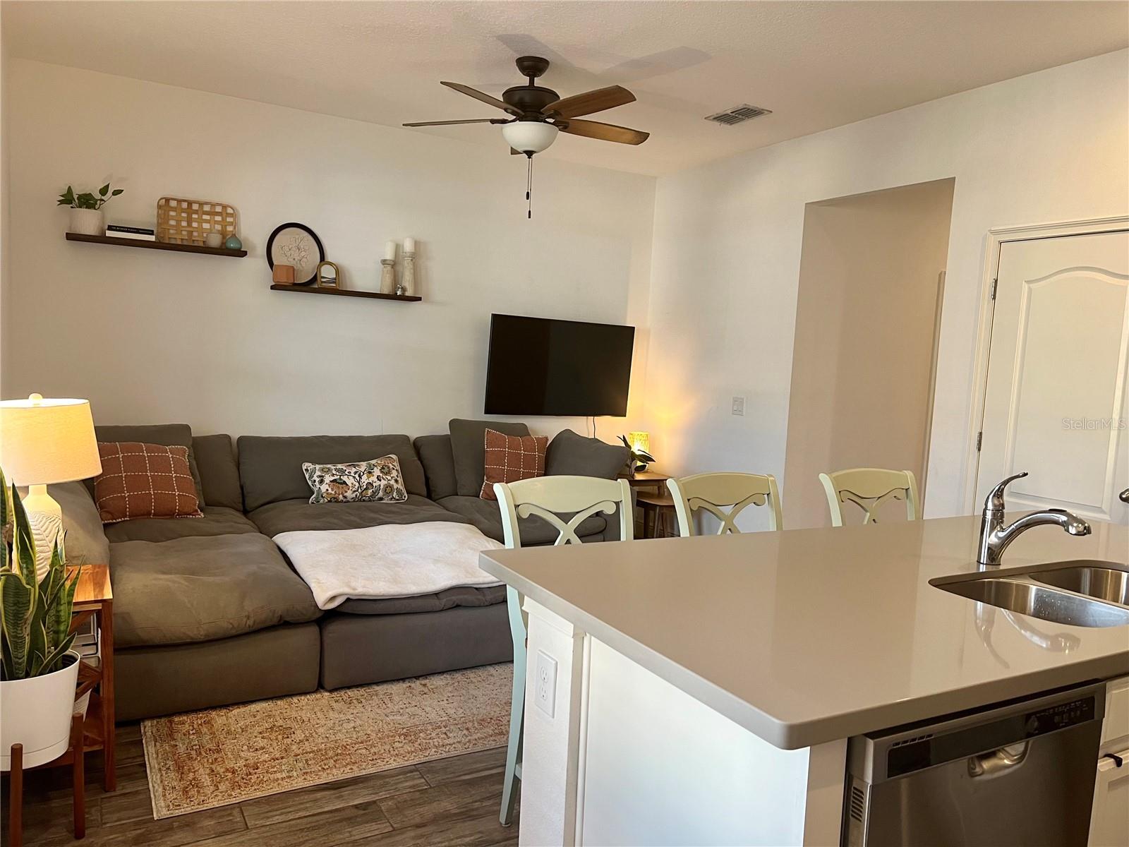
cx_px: 564
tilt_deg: -5.0
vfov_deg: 53.1
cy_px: 424
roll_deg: -2.4
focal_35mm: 26
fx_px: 848
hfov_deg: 67.3
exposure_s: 1/60
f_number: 1.5
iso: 80
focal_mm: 5.7
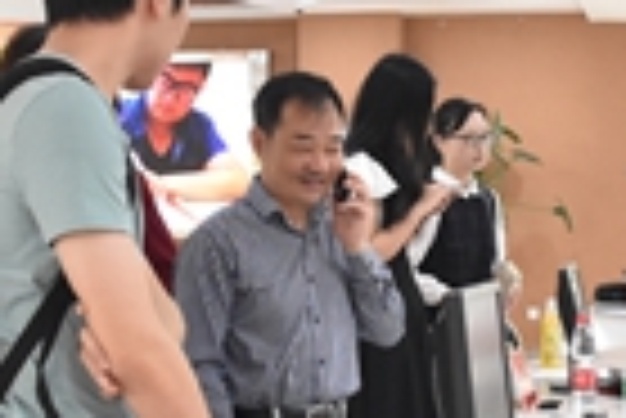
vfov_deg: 14.1
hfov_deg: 21.0
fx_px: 1688
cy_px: 220
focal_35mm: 97
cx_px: 387
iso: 2500
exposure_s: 1/125
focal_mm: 18
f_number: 4.8
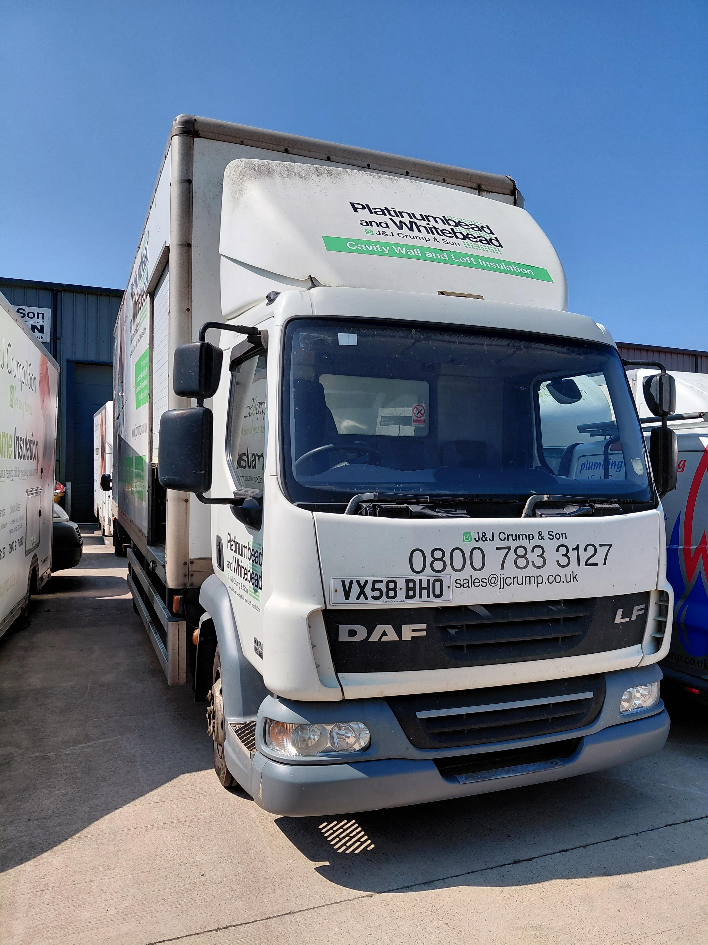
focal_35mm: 25
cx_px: 354
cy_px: 472
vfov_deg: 69.4
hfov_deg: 54.9
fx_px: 682
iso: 50
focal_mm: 4.69
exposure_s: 1/2769
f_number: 1.8
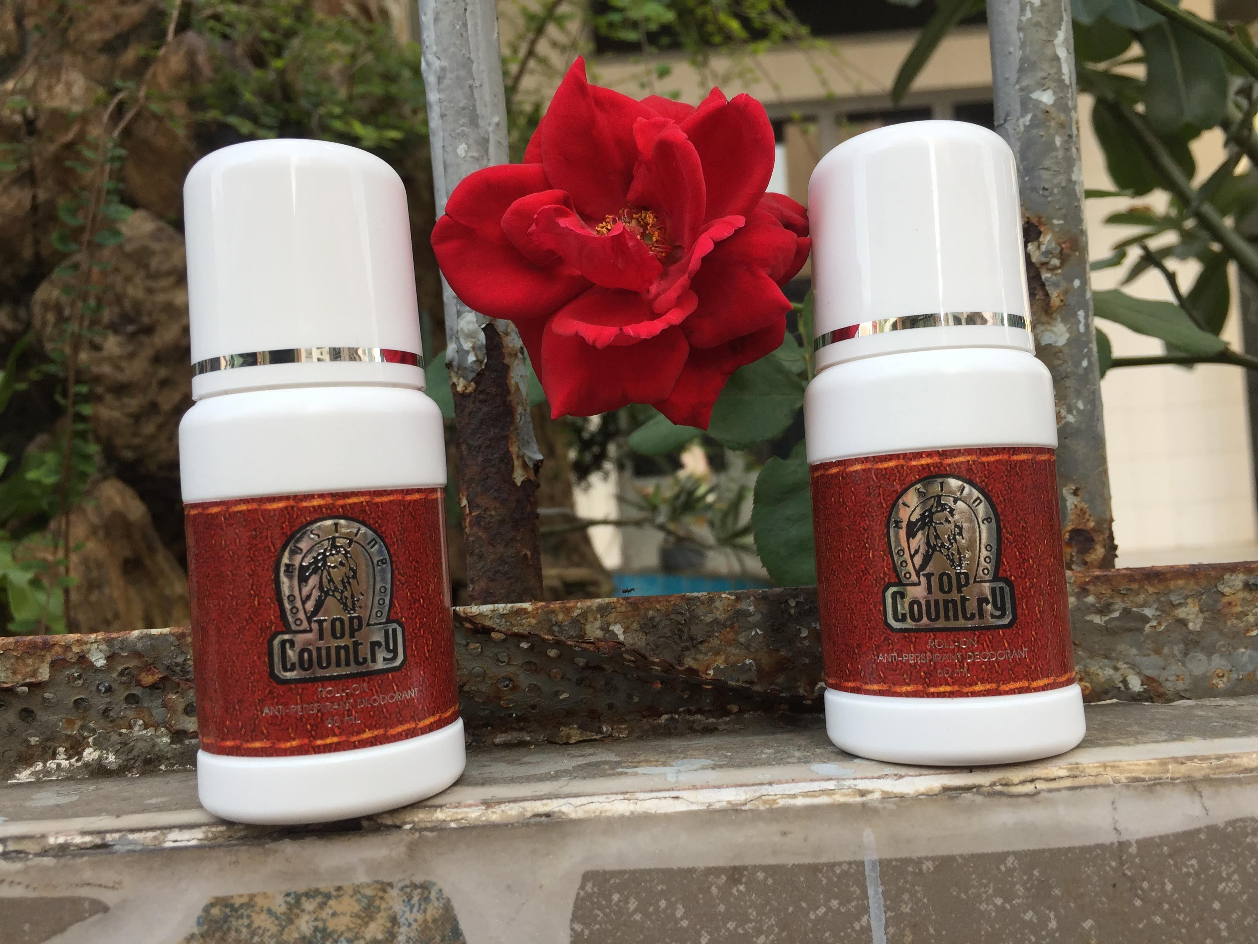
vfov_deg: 48.2
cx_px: 629
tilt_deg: +4.9
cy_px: 472
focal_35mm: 29
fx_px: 1054
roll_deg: +2.9
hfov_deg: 61.7
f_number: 2.2
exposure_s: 1/265
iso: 32
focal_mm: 4.15
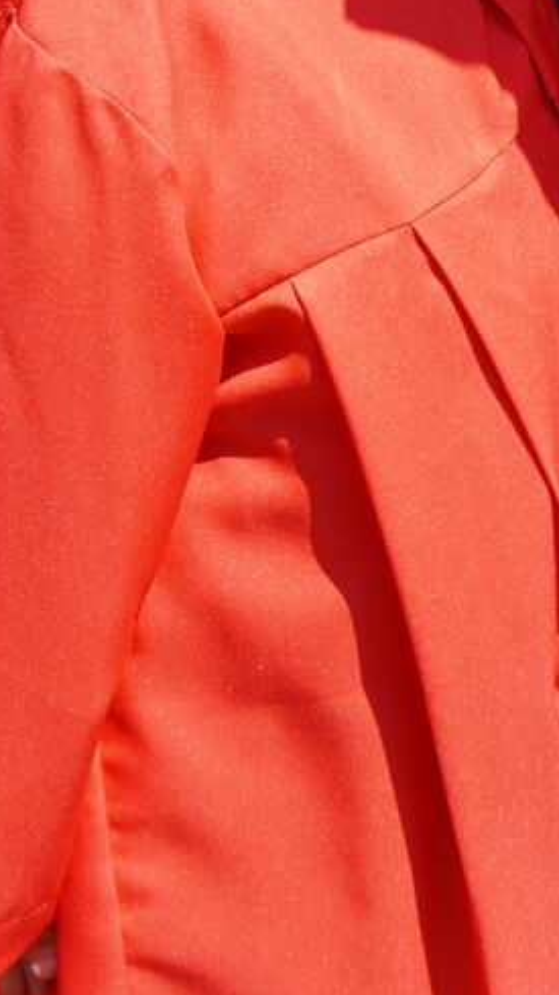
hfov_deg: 11.4
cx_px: 729
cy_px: 65
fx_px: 2728
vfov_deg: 20.2
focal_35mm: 104
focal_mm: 23
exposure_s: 1/320
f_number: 4.5
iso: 100
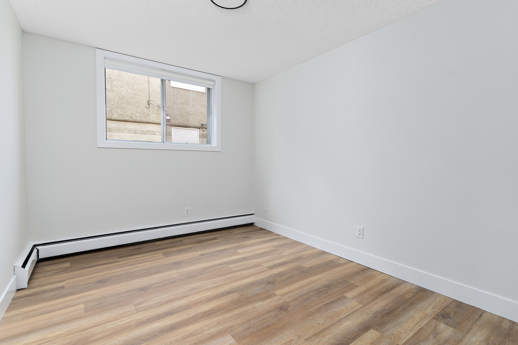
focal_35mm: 17
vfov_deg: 70.4
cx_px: 259
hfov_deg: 93.3
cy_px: 172
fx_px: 245
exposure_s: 1/25
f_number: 8
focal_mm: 17
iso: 800
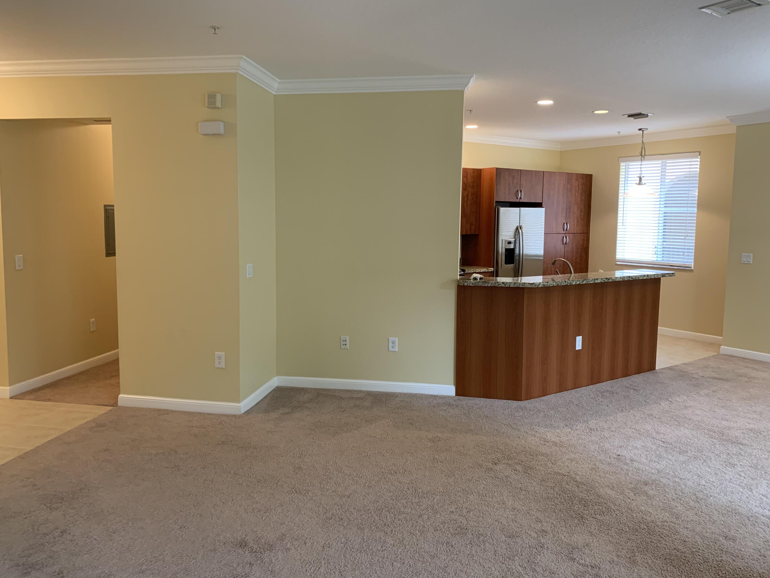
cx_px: 383
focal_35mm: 27
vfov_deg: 51.4
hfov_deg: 65.3
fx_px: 601
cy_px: 280
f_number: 1.8
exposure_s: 1/60
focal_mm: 4.25
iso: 160
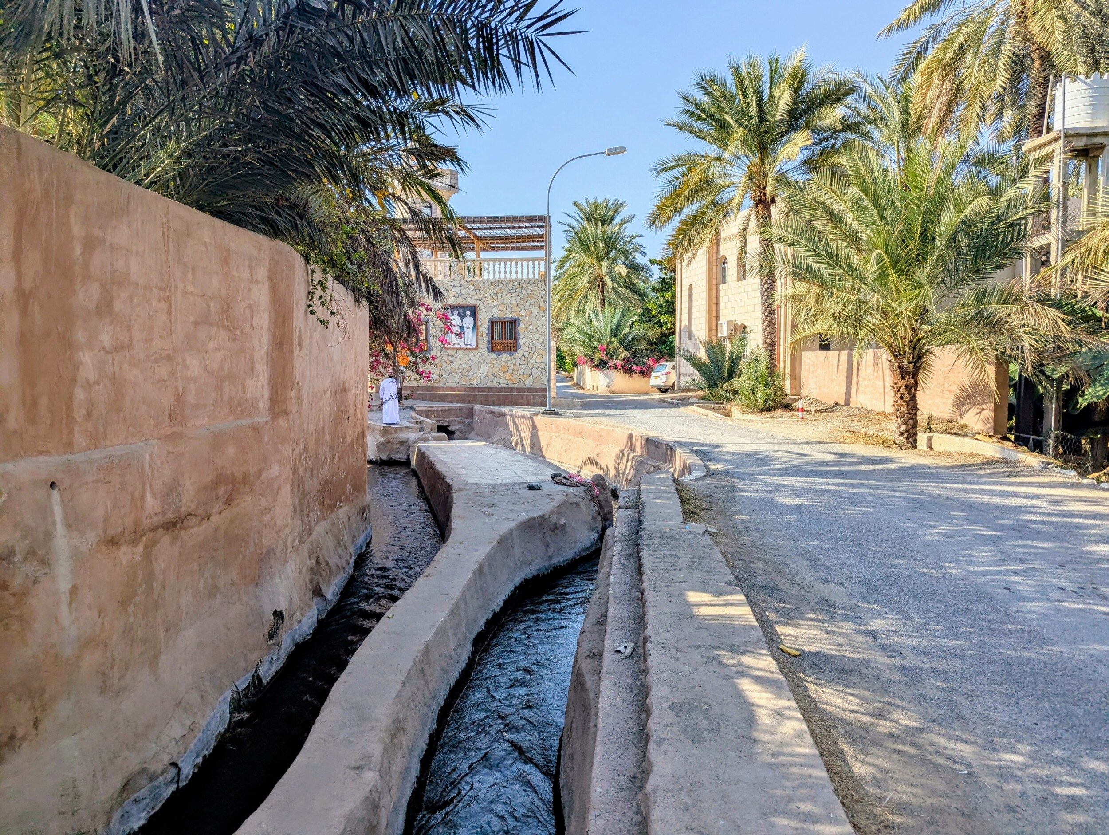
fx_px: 770
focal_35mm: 24
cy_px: 418
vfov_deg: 56.9
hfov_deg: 71.5
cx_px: 554
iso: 44
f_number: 1.85
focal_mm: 6.81
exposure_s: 1/2179
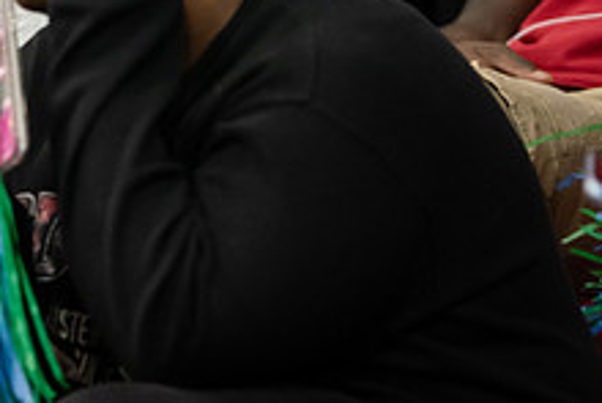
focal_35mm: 316
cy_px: -10
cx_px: -145
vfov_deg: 4.3
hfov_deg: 6.5
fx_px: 5288
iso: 4000
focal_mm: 120
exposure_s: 1/200
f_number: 2.8
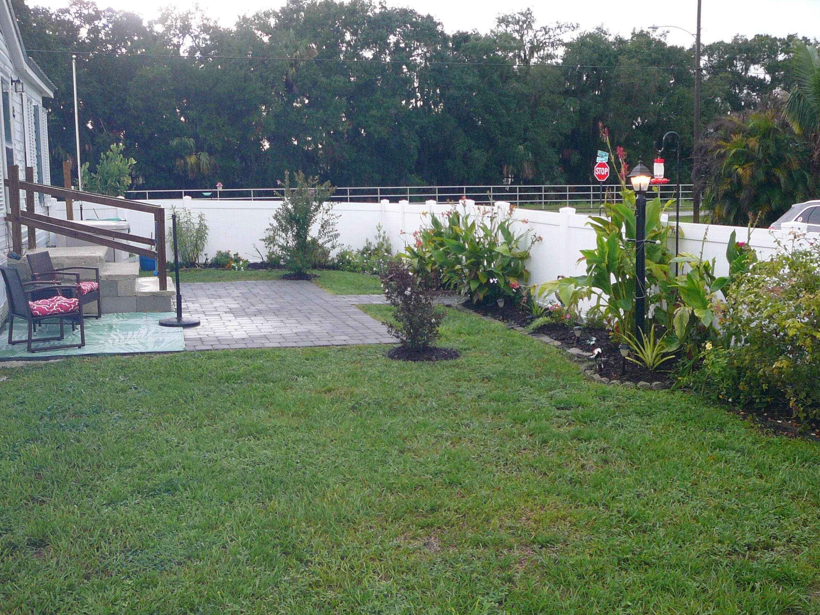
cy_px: 313
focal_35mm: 38
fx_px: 900
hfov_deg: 49.0
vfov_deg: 37.7
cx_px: 406
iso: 100
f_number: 2.8
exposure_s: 1/30
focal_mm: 5.2
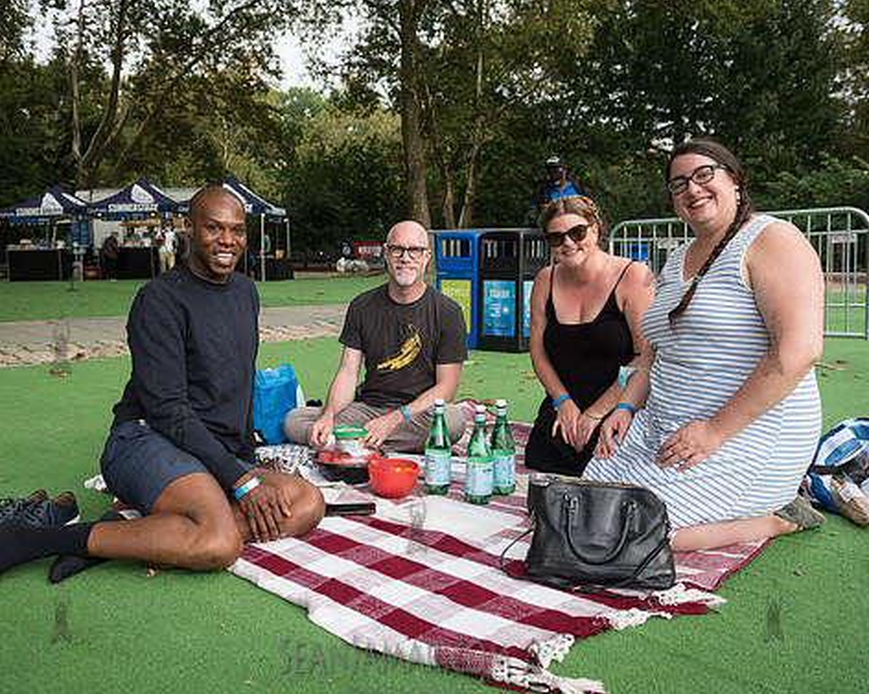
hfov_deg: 58.8
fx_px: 771
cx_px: 416
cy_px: 343
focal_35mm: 30
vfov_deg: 48.5
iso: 160
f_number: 4.5
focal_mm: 26
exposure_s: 1/250
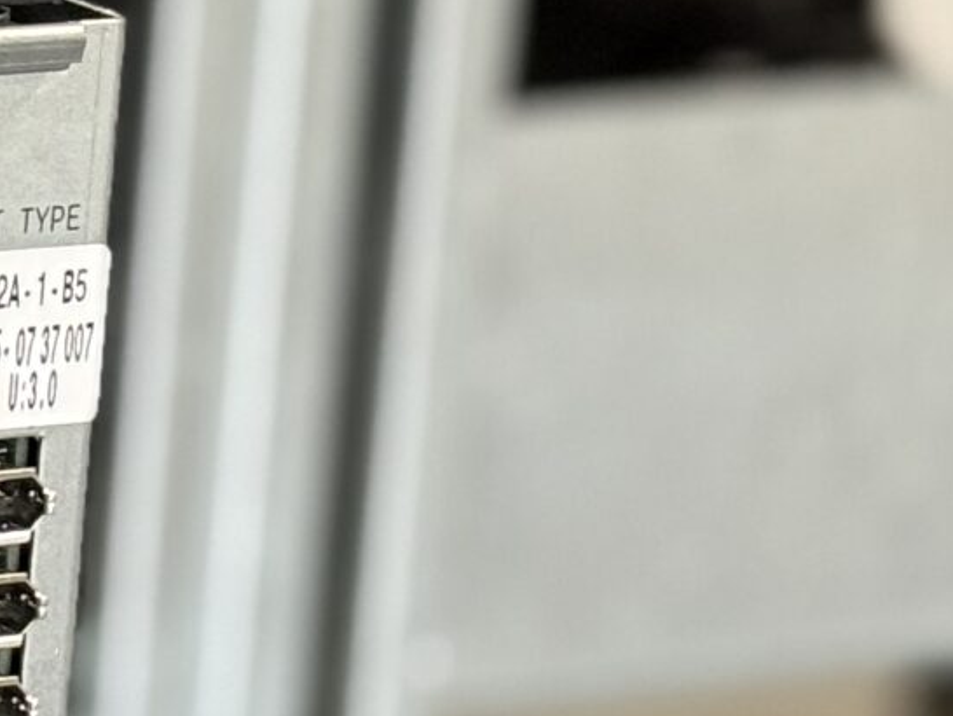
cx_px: -799
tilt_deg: -18.6
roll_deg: -1.7
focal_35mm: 225
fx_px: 6197
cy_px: 830
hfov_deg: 8.4
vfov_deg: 6.6
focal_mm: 6.76
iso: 250
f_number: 1.78
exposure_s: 1/50
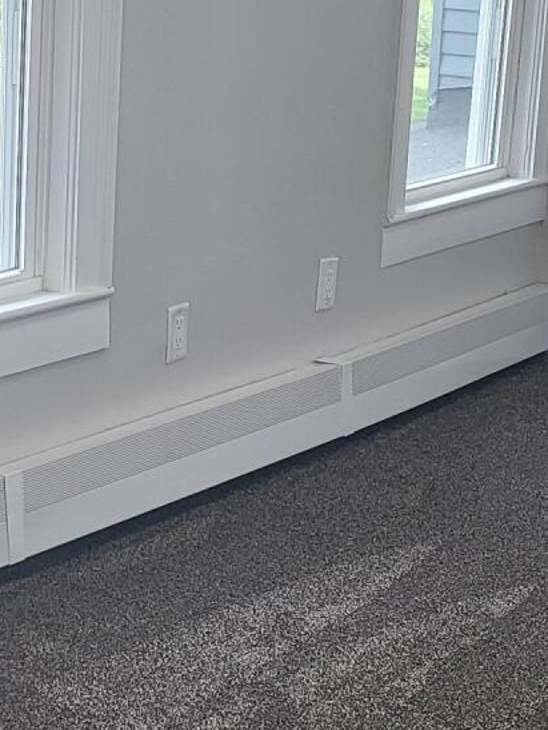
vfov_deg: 20.6
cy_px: 340
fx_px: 2003
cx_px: 99
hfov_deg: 15.5
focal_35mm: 95
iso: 64
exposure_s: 1/120
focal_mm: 5.4
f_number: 1.8
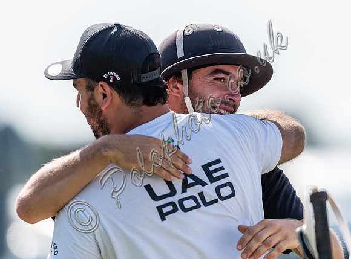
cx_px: 208
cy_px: 119
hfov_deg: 3.4
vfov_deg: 2.5
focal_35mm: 580
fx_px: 5852
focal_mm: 500
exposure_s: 1/4000
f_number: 4
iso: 320
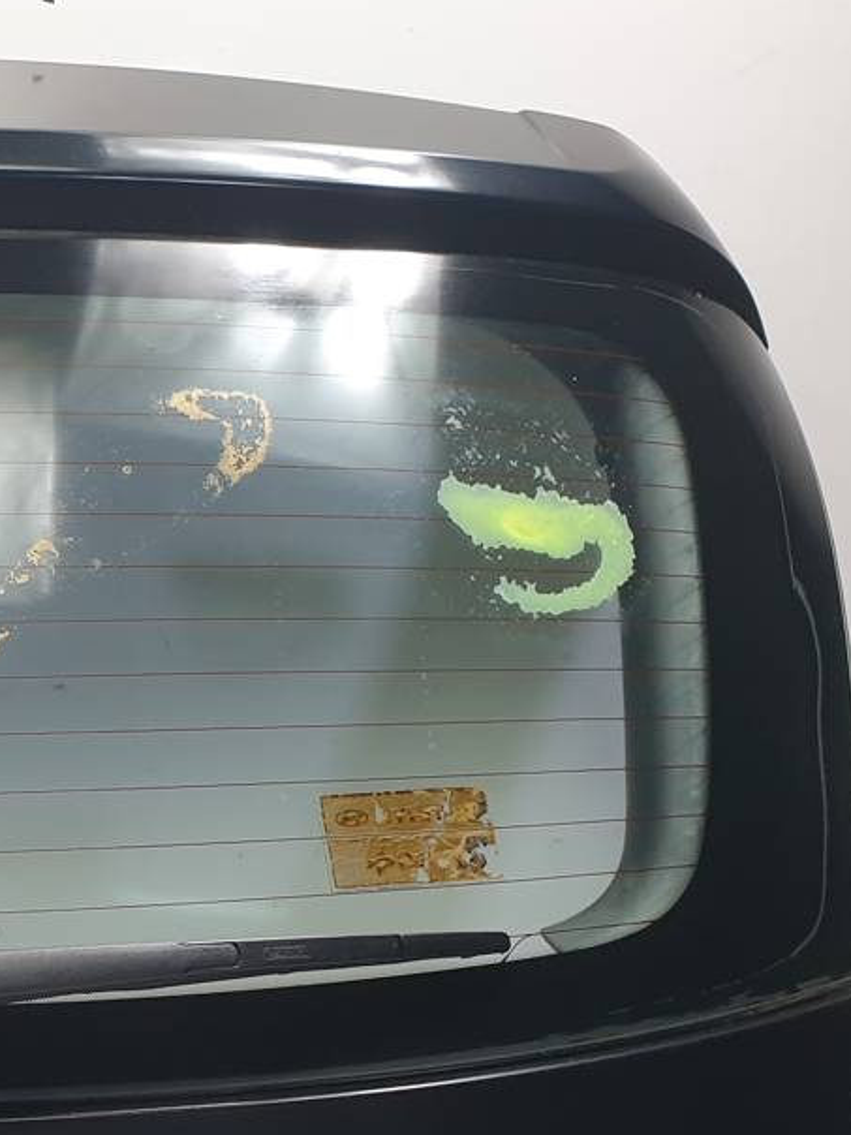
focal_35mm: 62
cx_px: -368
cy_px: 964
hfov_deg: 20.7
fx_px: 2032
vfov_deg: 30.2
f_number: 2.4
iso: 80
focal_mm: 4.3
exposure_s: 1/100
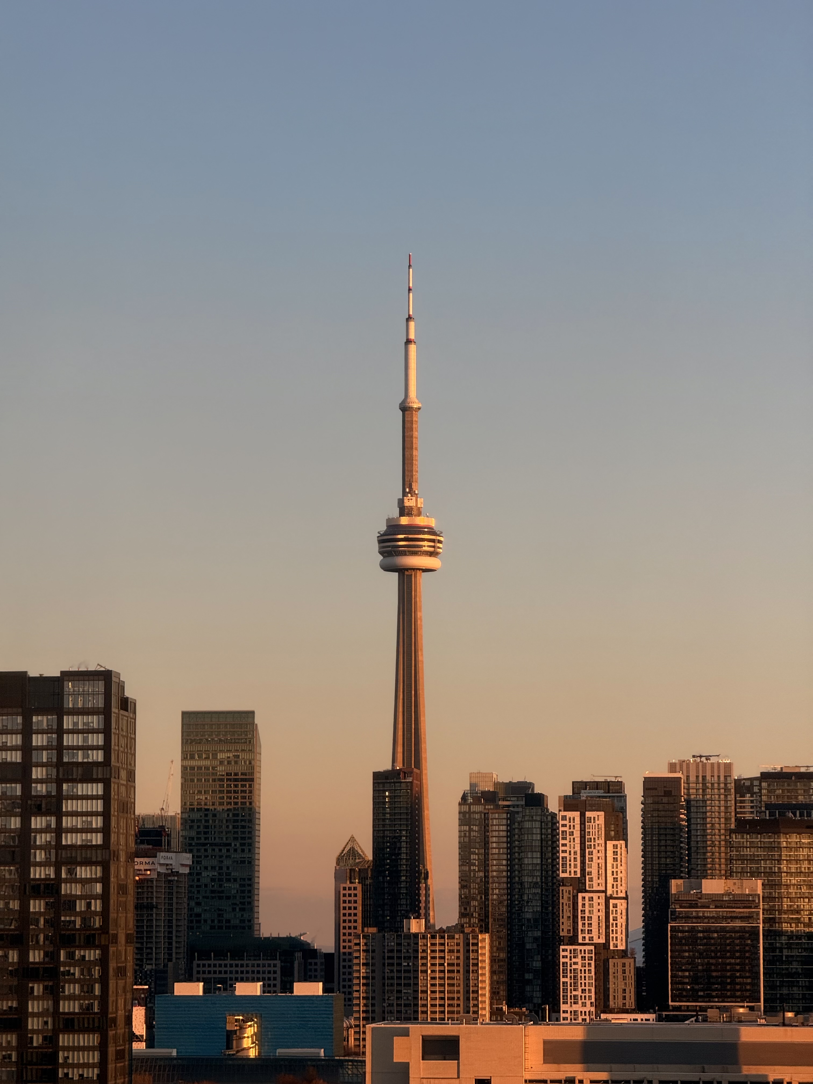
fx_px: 3758
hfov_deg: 12.3
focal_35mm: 120
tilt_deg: +7.2
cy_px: 542
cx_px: 406
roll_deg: +0.2
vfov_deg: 16.4
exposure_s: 1/174
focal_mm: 15.66
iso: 50
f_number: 2.8
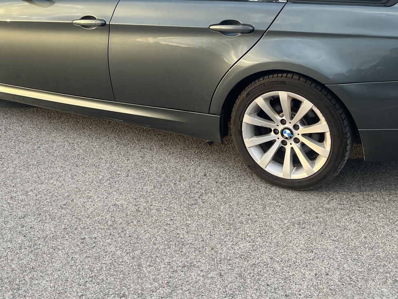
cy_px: 53
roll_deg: +0.3
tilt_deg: -14.0
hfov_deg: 43.8
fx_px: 495
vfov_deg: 32.5
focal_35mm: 43
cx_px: 207
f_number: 1.6
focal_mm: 5.1
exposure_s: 1/153
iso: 40
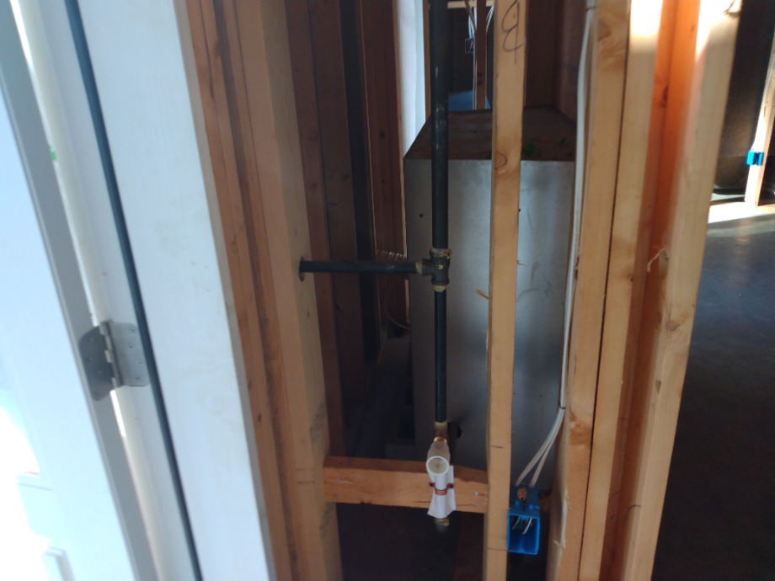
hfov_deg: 81.7
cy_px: 290
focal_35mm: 20
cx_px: 388
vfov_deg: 66.0
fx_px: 448
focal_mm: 3.54
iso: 167
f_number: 2
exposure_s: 1/40
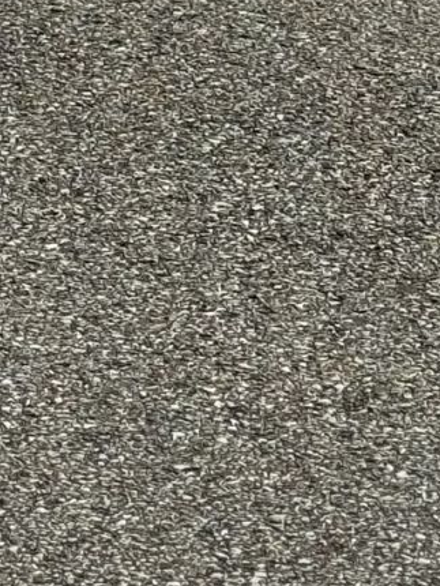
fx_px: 4030
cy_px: -591
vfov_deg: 7.9
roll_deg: +1.8
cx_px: 173
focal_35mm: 238
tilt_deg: -7.3
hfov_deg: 6.2
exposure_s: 1/4049
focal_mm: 6.76
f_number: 1.78
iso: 64
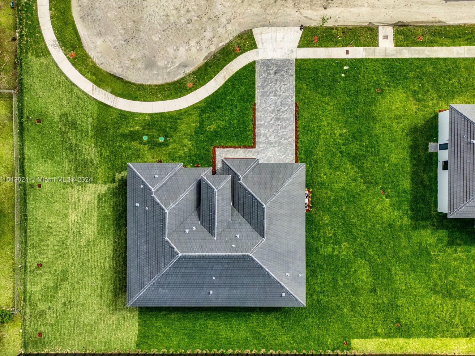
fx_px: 343
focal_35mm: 25
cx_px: 241
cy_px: 180
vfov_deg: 54.9
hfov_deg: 69.4
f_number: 1.7
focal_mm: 6.72
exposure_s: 1/1250
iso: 140
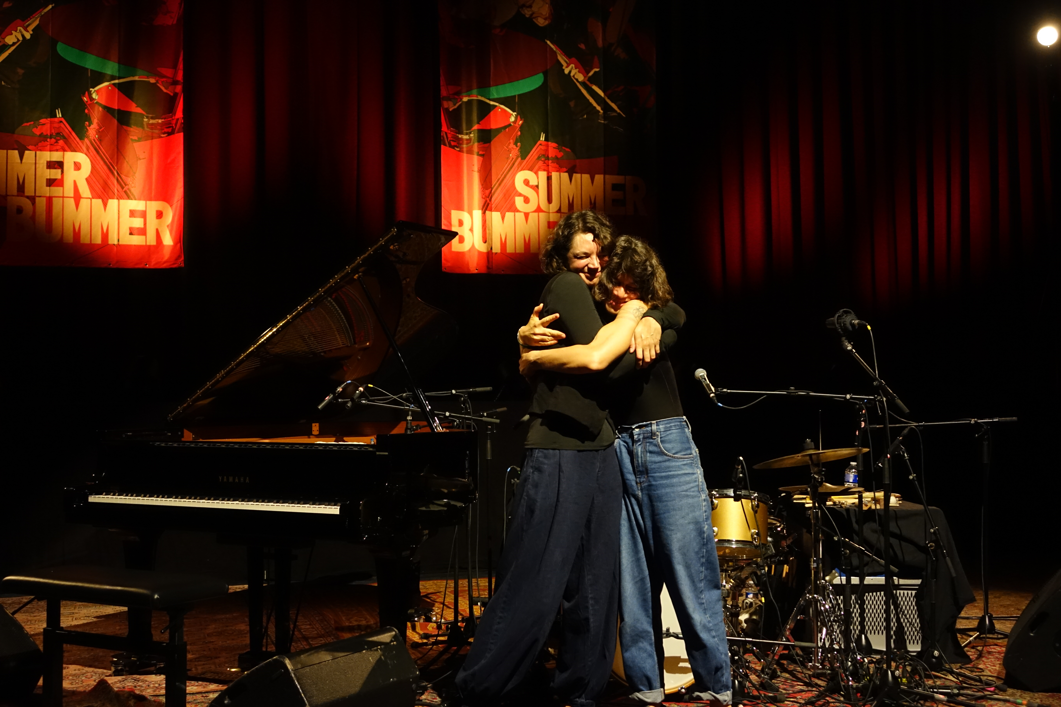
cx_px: 530
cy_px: 354
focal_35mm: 45
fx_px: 1326
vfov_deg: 29.9
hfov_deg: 43.6
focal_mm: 16.43
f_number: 3.2
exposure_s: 1/50
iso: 1250
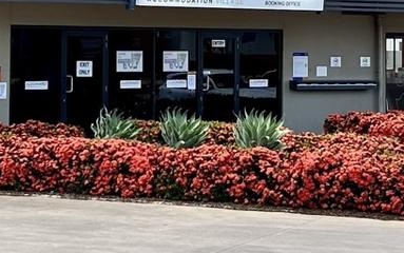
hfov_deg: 15.1
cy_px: -8
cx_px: 134
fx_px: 1521
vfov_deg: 9.4
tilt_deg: +2.6
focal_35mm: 138
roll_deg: -0.8
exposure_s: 1/1468
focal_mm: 5.7
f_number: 1.5
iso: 50
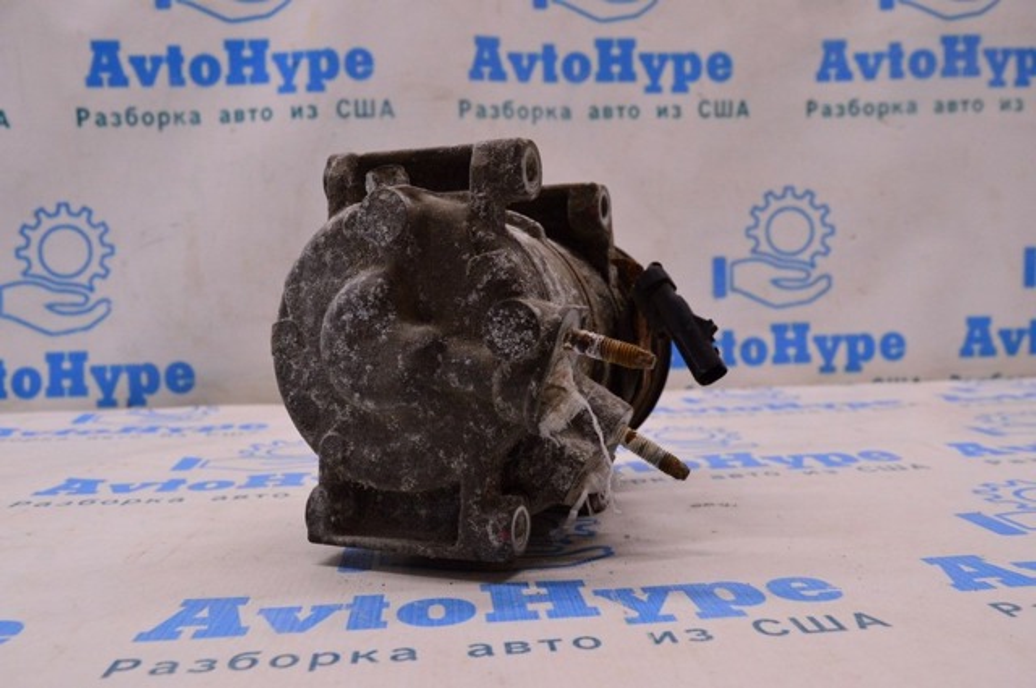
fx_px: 948
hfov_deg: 57.3
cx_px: 518
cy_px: 344
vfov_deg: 39.9
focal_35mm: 33
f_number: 8
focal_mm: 22
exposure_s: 1/125
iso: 1600
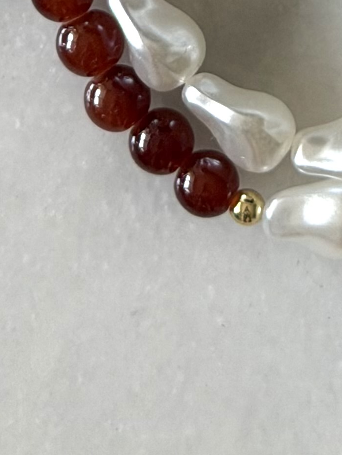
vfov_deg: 8.9
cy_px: -494
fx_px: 2752
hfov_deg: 7.1
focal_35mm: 209
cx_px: 412
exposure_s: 1/121
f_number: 1.78
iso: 100
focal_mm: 6.76
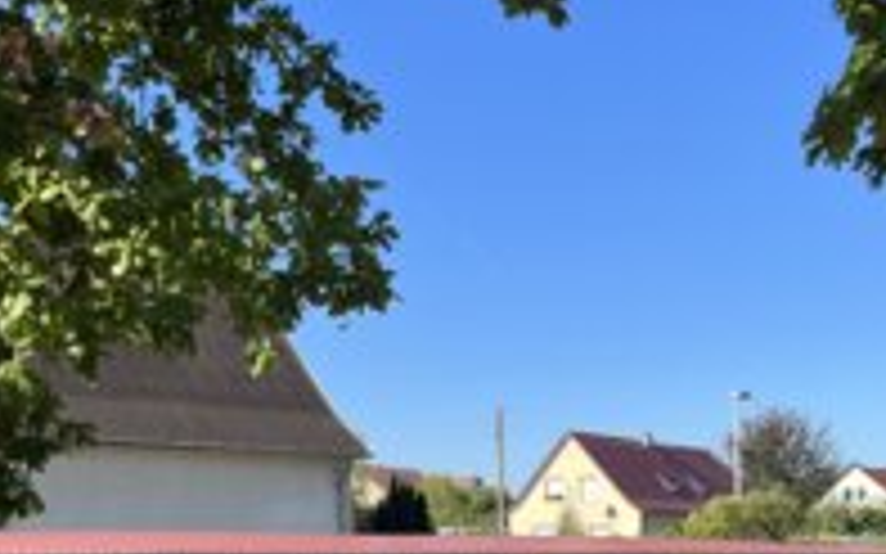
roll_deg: -0.3
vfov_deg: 22.9
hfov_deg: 35.9
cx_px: 297
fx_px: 1352
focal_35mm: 56
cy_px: 419
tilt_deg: +5.5
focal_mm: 5.1
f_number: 1.6
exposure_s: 1/1776
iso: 50
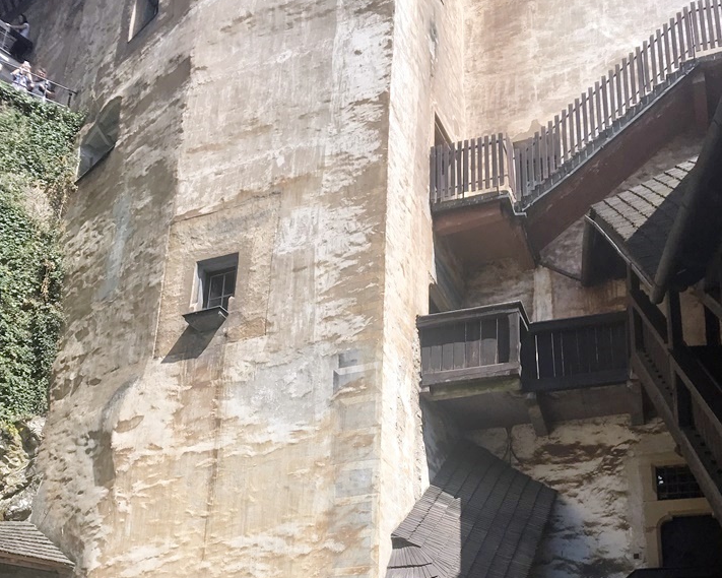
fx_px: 876
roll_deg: +0.4
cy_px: 466
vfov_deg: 35.3
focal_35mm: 41
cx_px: 405
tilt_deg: +21.4
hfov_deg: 44.7
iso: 20
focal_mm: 3.99
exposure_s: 1/1623
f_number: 1.8
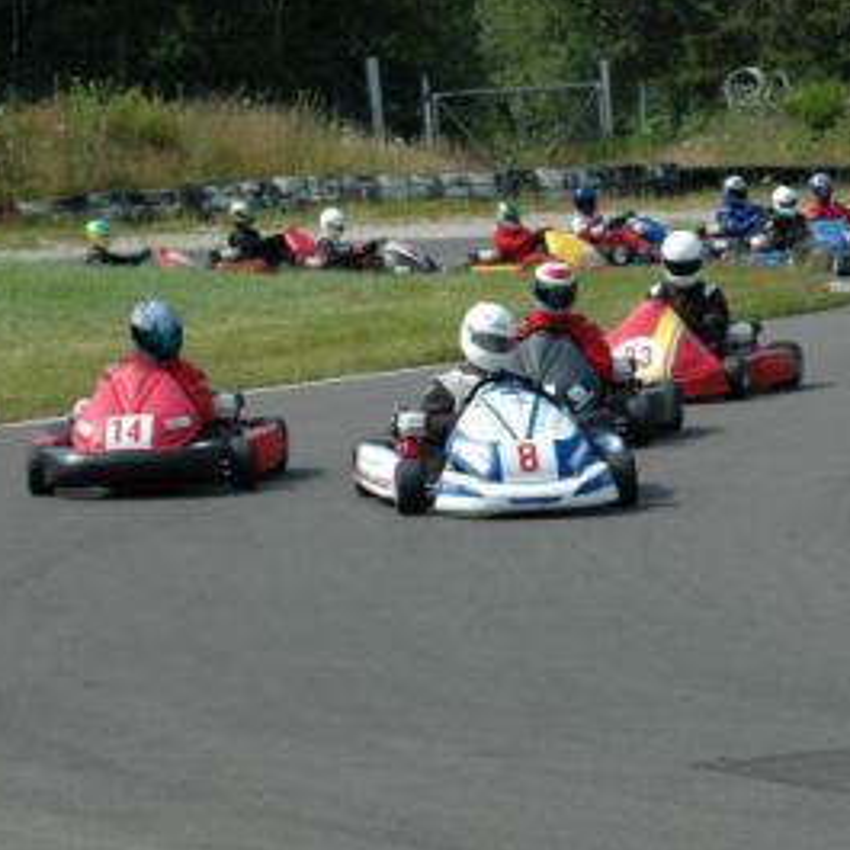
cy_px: 364
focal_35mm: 168
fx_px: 4667
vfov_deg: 10.4
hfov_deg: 10.4
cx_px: 653
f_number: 9
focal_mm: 70
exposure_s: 1/320
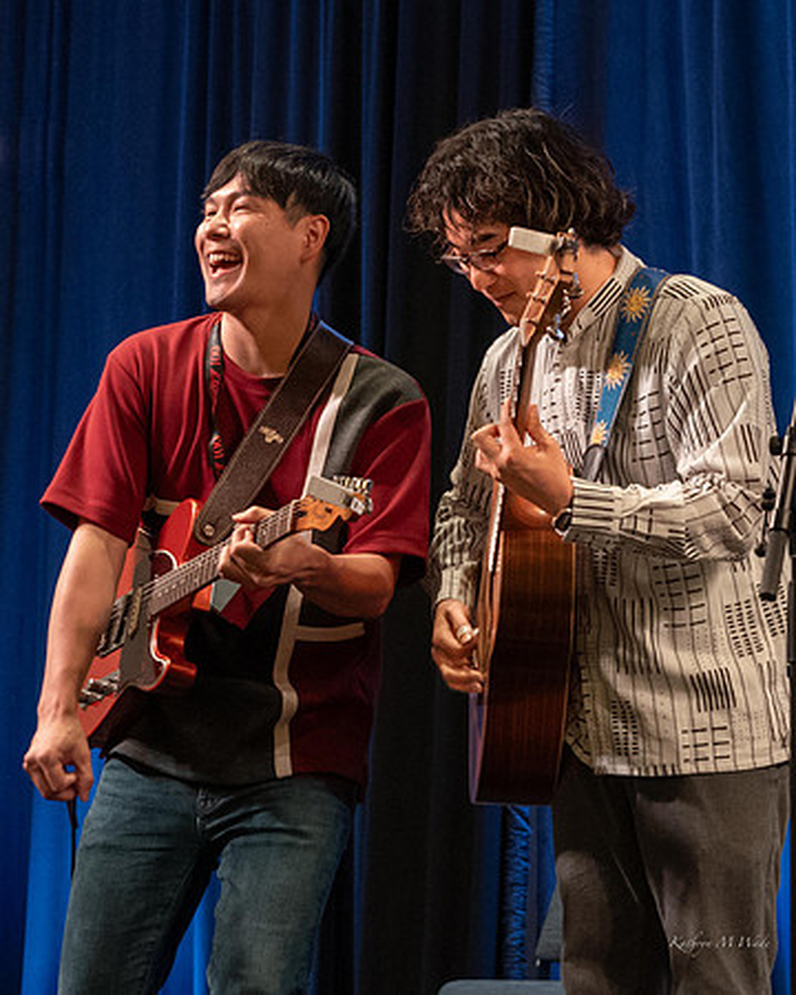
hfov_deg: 13.2
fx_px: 3432
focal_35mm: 117
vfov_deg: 16.5
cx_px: 604
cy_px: 444
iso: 6400
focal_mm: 69
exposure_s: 1/250
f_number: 5.6
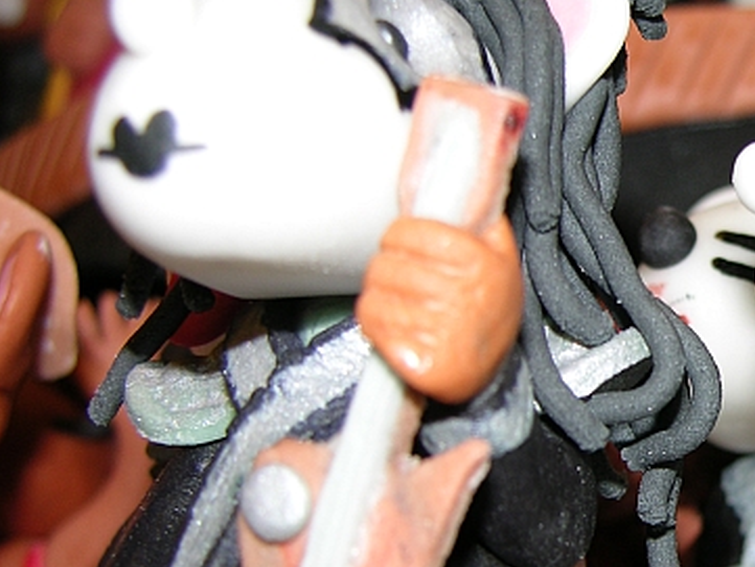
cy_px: 400
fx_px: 2225
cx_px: 809
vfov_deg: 14.5
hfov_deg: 18.6
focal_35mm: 102
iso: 50
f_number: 3
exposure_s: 1/60.1
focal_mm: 11.6
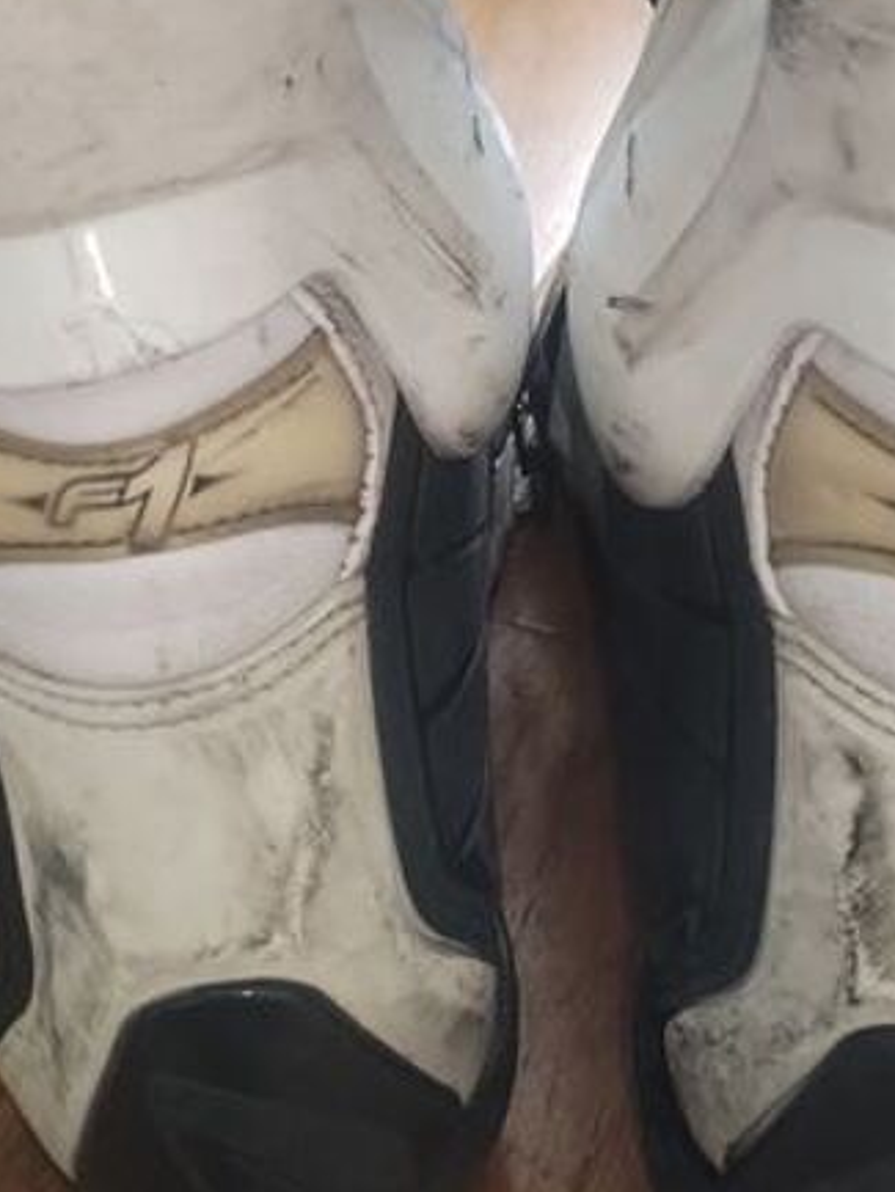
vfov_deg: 24.0
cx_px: 474
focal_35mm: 80
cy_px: 213
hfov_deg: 18.4
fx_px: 2757
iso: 599
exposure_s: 1/33.3
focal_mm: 4.75
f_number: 1.8
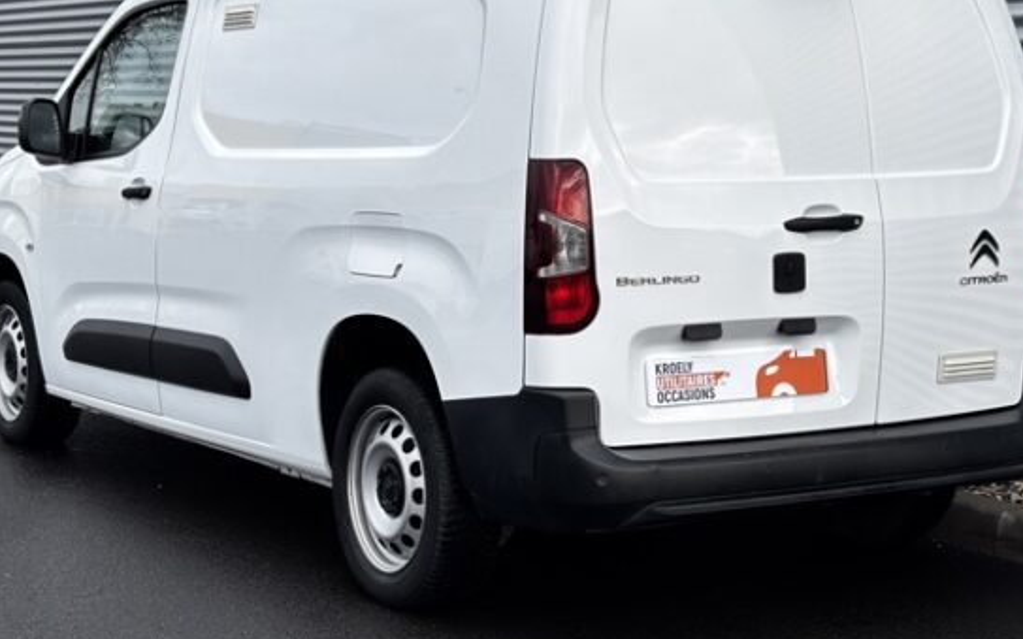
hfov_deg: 26.5
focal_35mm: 78
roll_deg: -0.7
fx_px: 2174
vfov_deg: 16.7
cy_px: 270
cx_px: 526
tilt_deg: -5.7
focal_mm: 5.96
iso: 32
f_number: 1.6
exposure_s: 1/970
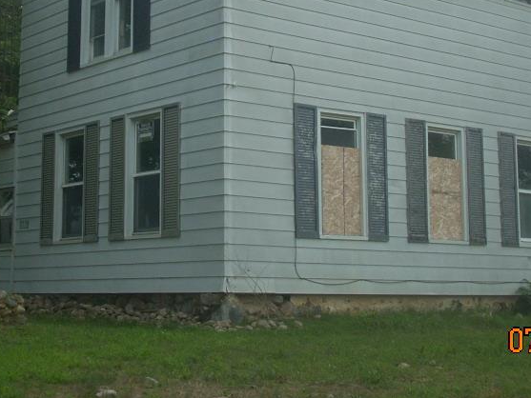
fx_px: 1043
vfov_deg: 21.2
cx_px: 214
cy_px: 51
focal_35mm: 68
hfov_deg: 28.5
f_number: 5.6
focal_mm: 6.2
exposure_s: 1/229
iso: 64
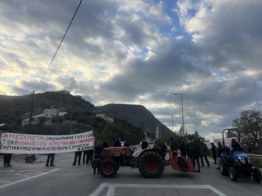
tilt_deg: +13.4
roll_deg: -0.1
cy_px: 98
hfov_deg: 67.3
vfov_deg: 53.0
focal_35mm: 26
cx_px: 131
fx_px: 197
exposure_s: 1/3077
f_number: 1.5
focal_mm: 5.7
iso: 50
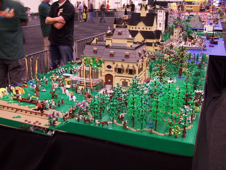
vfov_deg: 37.7
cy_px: 85
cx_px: 113
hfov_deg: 49.0
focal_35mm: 38
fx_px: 248
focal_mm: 6.3
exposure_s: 1/2
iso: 80
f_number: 2.8
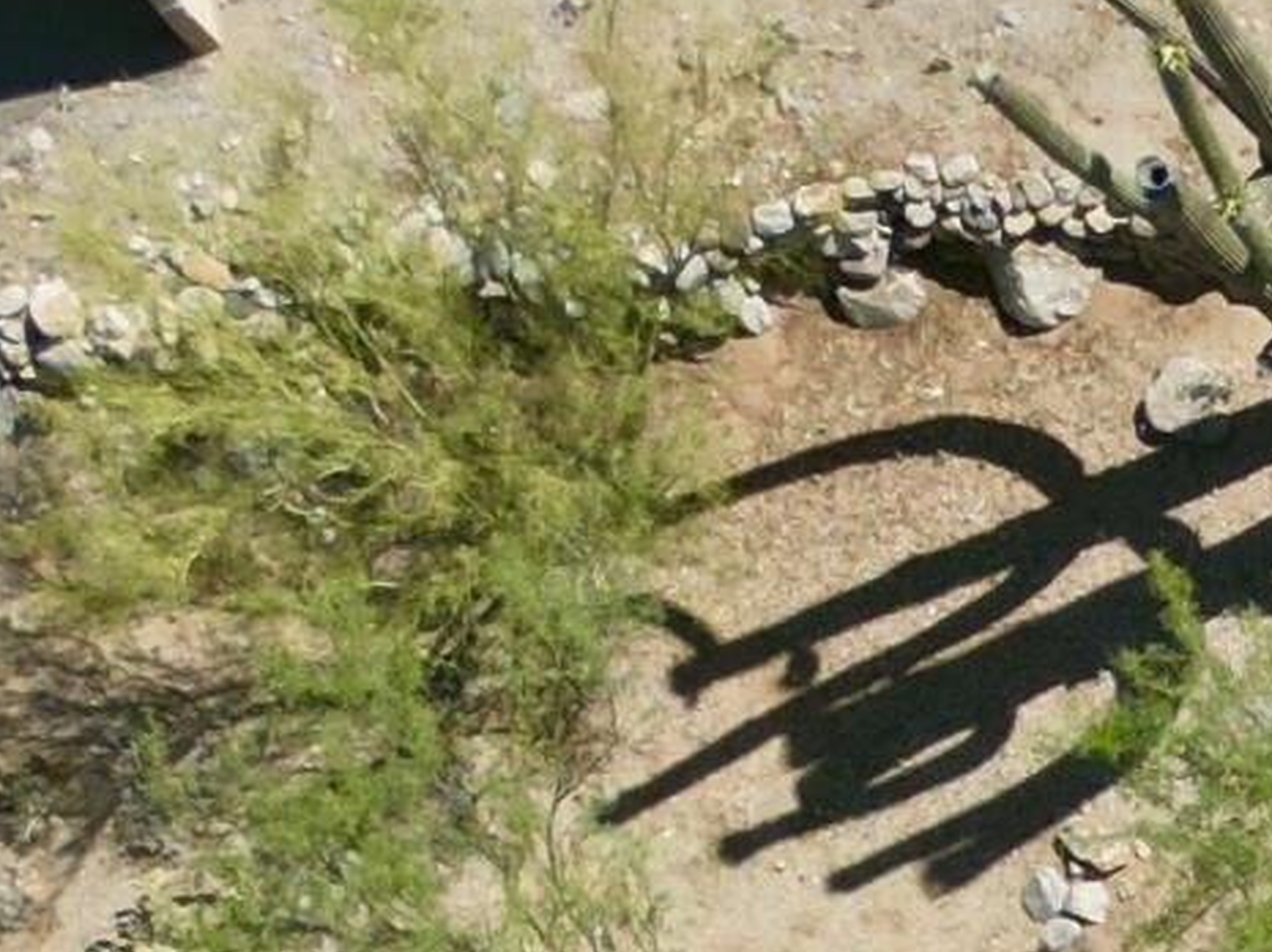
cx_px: 2853
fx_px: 5691
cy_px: 2913
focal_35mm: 155
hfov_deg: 11.1
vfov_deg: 8.1
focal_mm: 6.72
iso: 200
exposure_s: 1/5000
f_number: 1.7
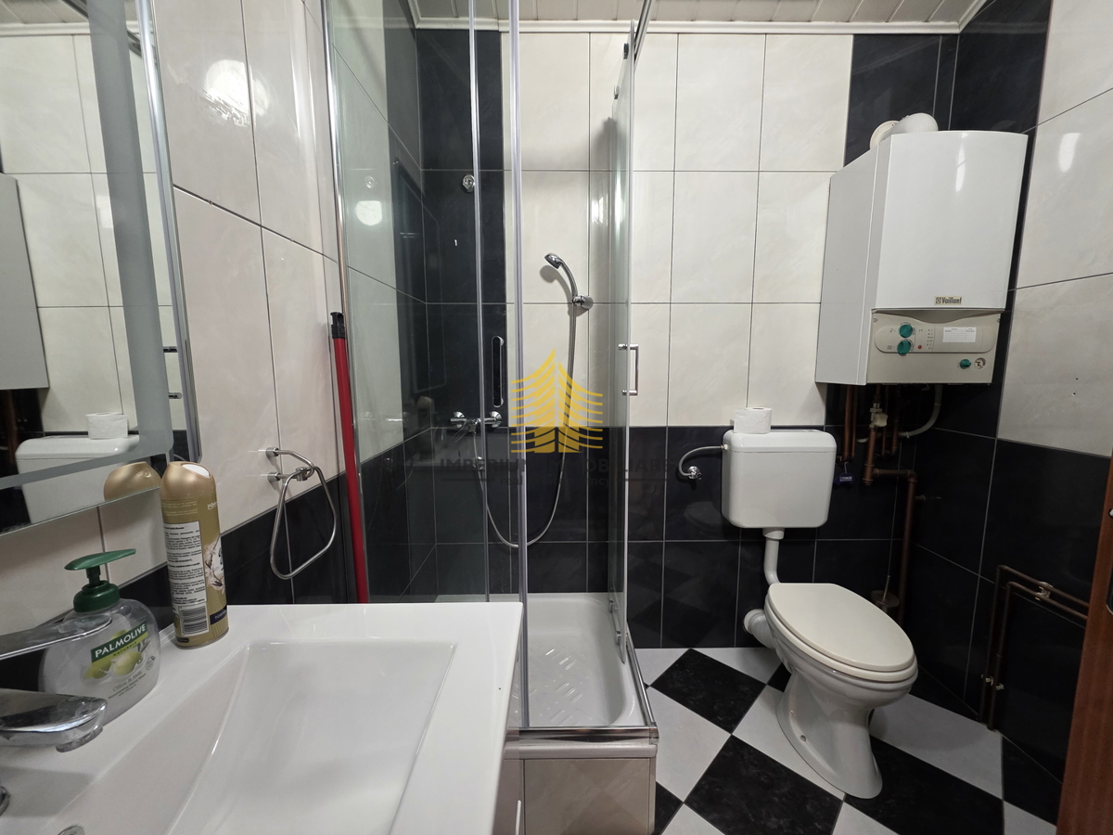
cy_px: 418
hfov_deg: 106.2
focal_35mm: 13
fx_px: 418
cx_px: 556
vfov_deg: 89.9
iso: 250
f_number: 1.9
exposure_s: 1/100
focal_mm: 2.2
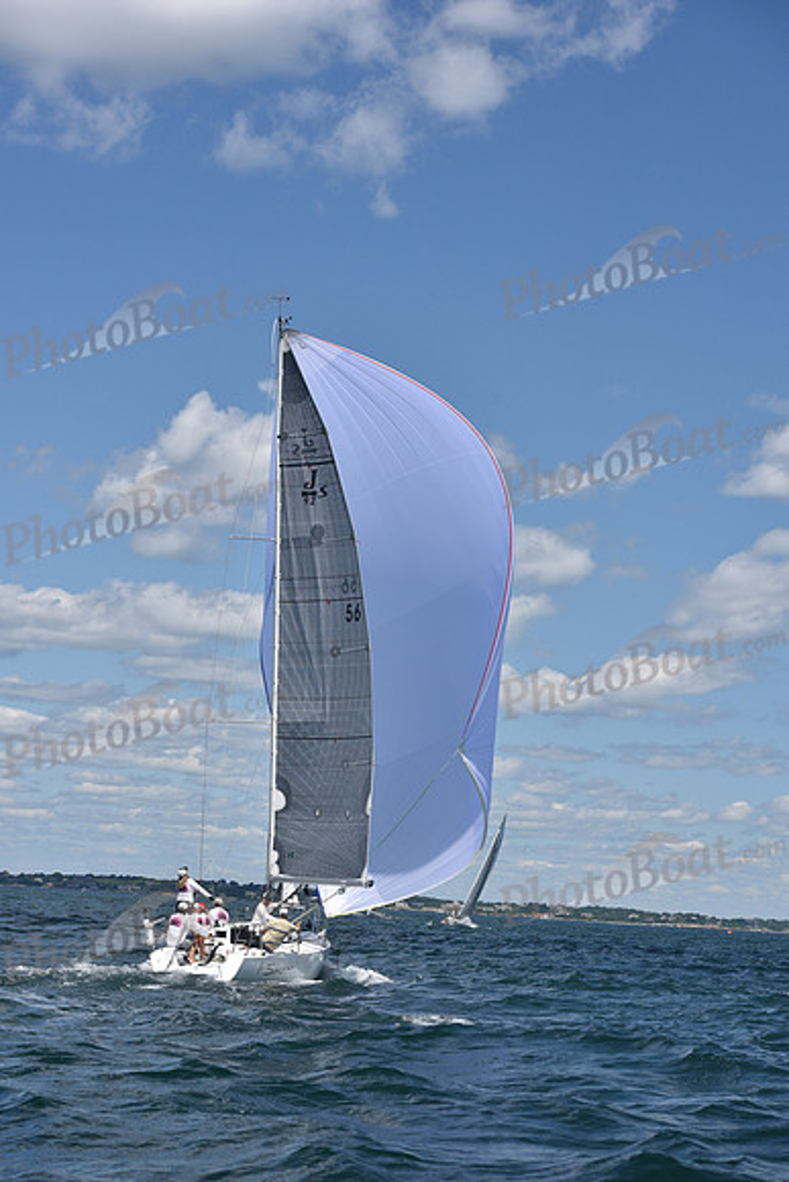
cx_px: 394
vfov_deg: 28.8
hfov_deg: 19.5
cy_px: 591
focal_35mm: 70
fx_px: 2300
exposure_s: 1/800
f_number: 8
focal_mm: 70
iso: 320
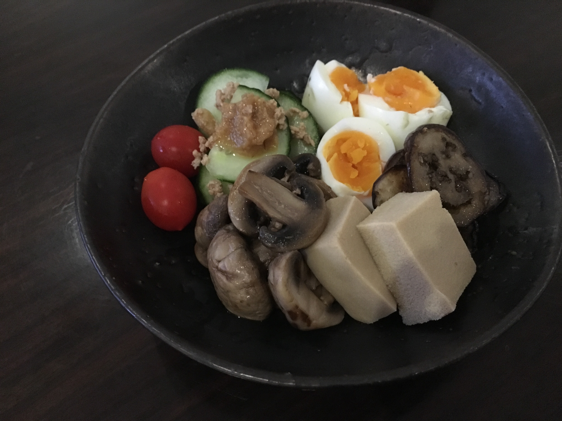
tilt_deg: -57.2
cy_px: 210
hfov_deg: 61.7
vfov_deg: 48.2
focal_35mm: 29
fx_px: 471
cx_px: 281
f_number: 2.2
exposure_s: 1/17
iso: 640
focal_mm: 4.15
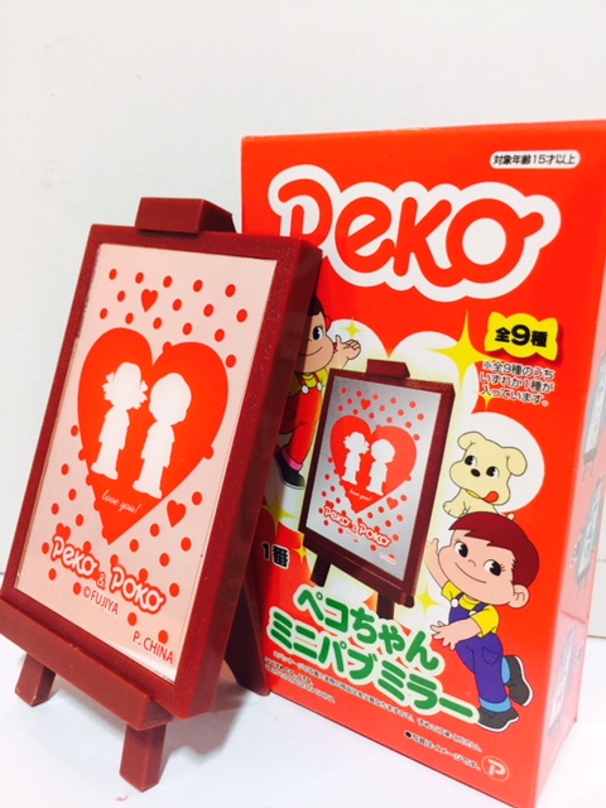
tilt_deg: -13.1
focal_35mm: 29
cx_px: 303
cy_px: 404
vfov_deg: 61.7
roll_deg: -1.7
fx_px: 677
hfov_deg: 48.2
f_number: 2.2
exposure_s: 1/33
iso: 160
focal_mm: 4.15
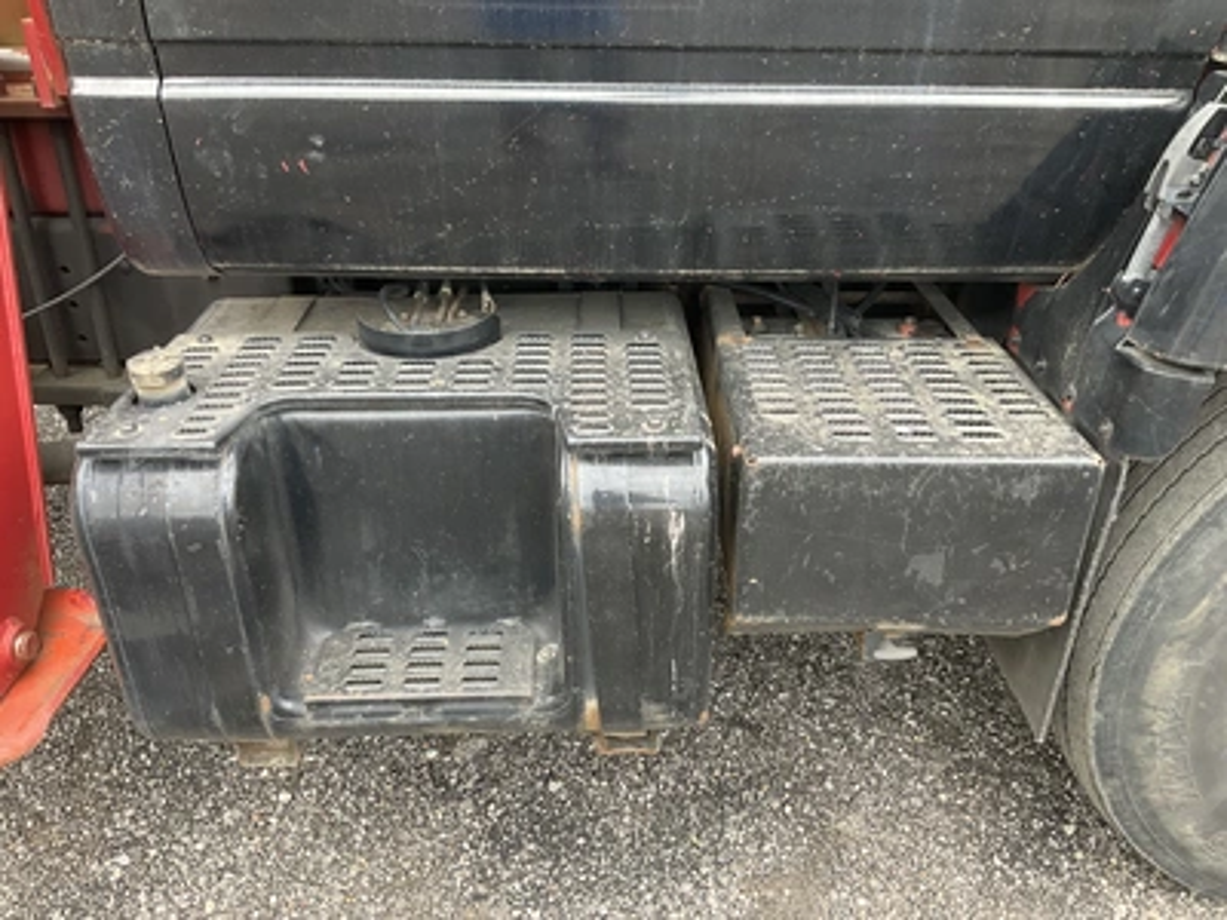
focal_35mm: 29
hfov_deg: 61.7
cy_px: 460
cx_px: 614
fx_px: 1028
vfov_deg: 48.2
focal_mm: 3
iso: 50
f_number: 1.8
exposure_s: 1/122
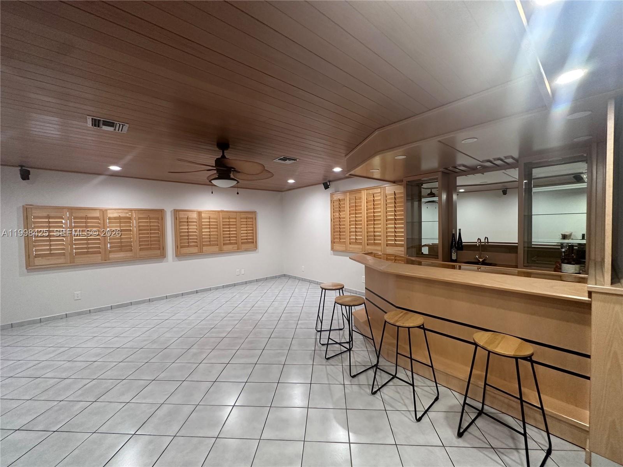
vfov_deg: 85.7
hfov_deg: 102.1
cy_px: 234
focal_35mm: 14
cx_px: 312
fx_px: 252
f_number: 2.2
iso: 250
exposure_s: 1/60
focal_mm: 2.22
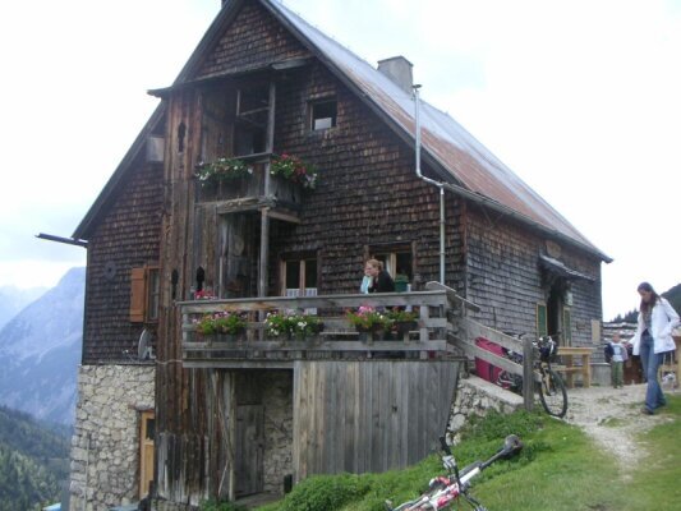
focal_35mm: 38
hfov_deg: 49.0
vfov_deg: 37.7
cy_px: 256
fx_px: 748
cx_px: 340
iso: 160
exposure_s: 1/45
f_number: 2.8
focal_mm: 6
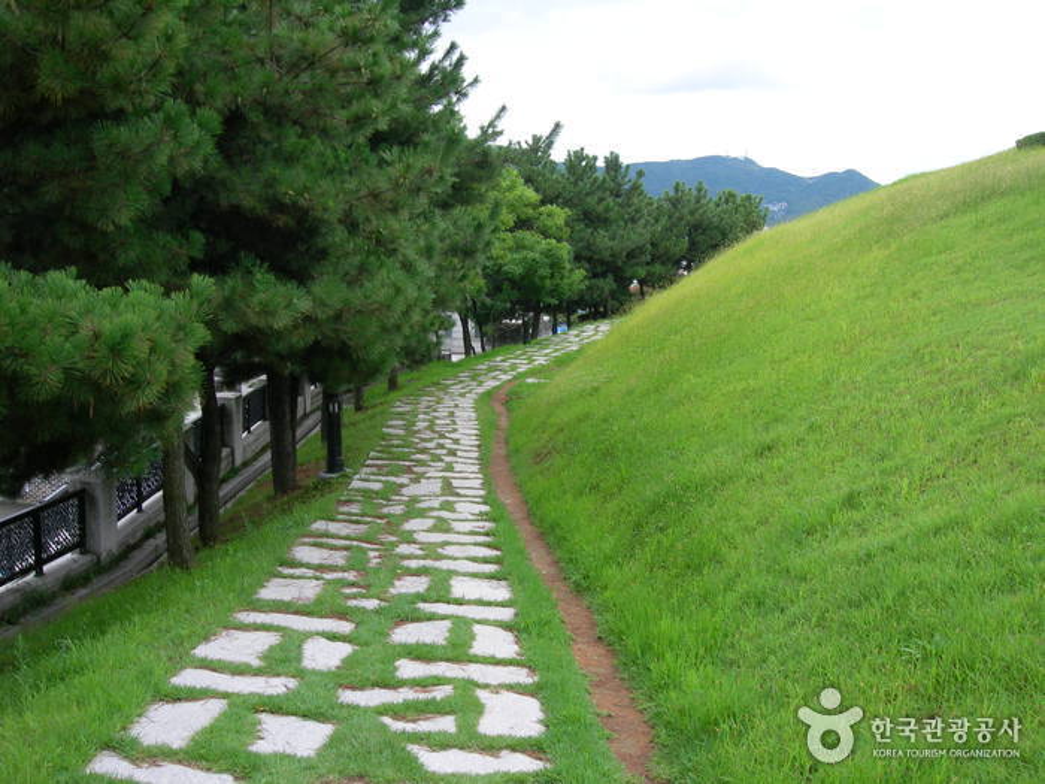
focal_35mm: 38
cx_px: 522
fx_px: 1147
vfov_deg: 37.7
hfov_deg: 49.0
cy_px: 392
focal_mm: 7.8
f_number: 4.8
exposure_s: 1/114
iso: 50
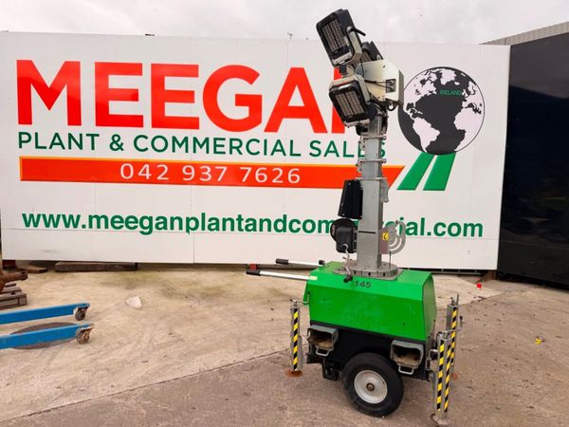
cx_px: 284
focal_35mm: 24
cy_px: 214
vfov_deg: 56.8
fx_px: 394
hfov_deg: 71.6
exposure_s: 1/563
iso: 80
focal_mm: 6.76
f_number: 1.78
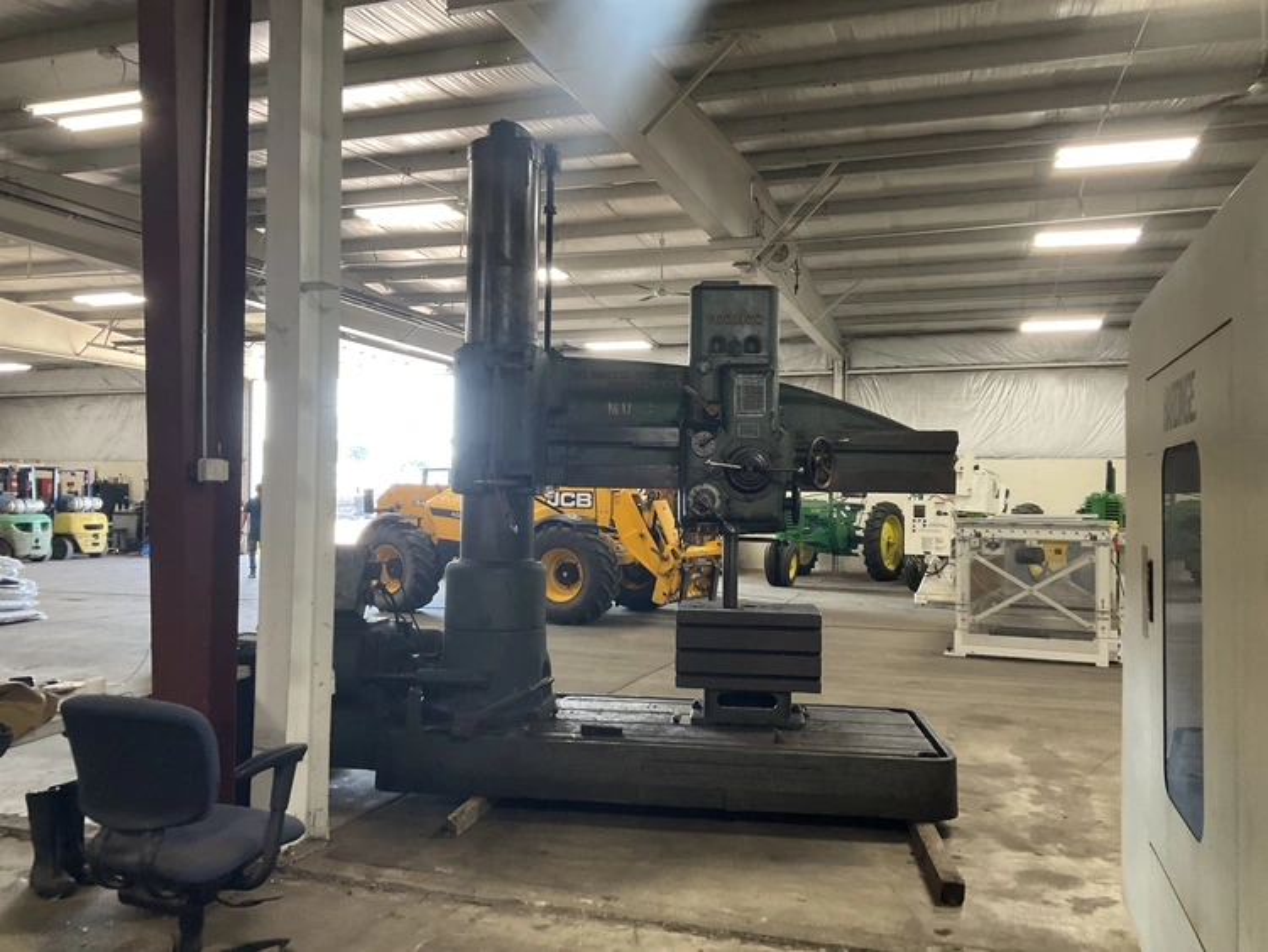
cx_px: 634
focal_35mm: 29
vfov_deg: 48.3
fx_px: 1063
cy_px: 476
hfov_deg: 61.6
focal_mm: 3
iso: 125
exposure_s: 1/60
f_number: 1.8
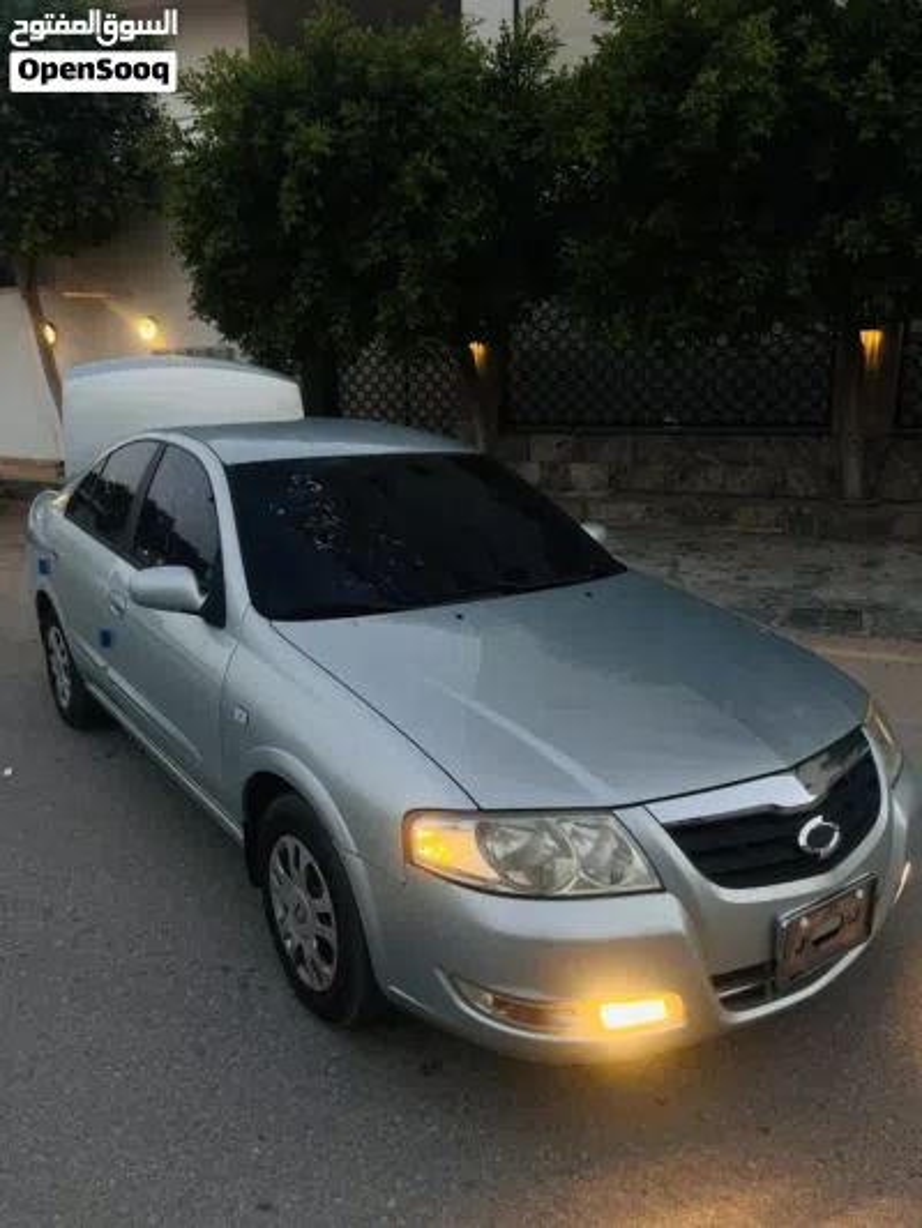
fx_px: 923
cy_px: 614
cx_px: 461
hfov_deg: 53.1
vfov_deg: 67.3
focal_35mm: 26
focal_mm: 5.7
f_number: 1.5
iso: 100
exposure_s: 1/121
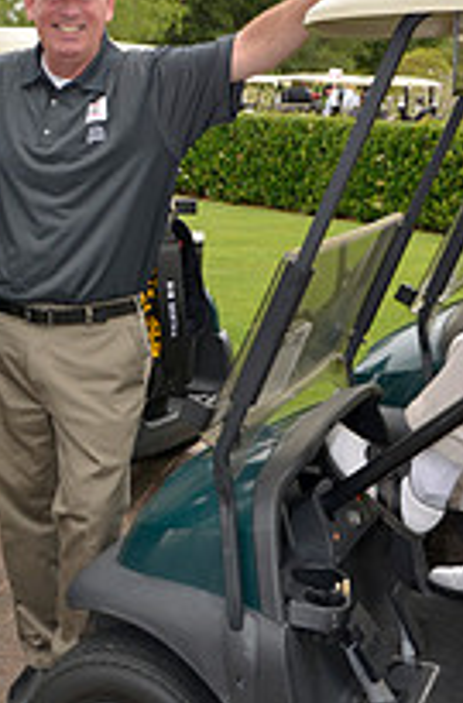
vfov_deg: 30.6
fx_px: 1284
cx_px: -38
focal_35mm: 66
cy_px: 298
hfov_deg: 19.6
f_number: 10
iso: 200
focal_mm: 20
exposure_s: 1/125
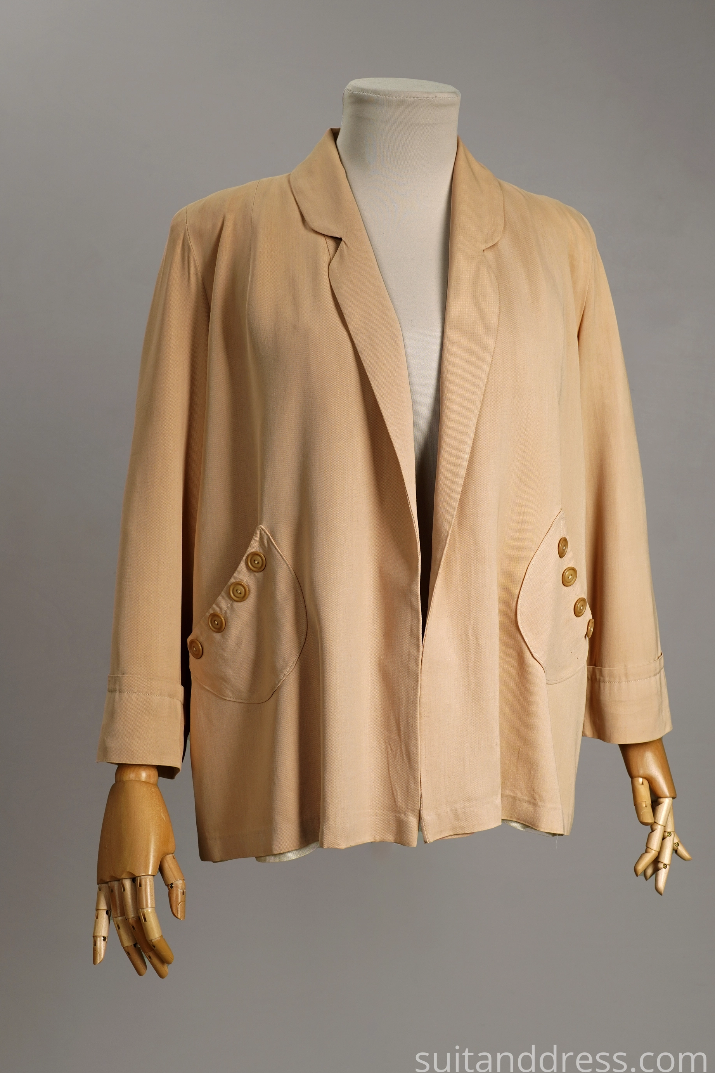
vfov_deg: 39.6
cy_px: 553
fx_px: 1490
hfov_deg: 27.0
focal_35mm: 50
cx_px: 367
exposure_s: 1/40
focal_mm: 32
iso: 320
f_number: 7.1
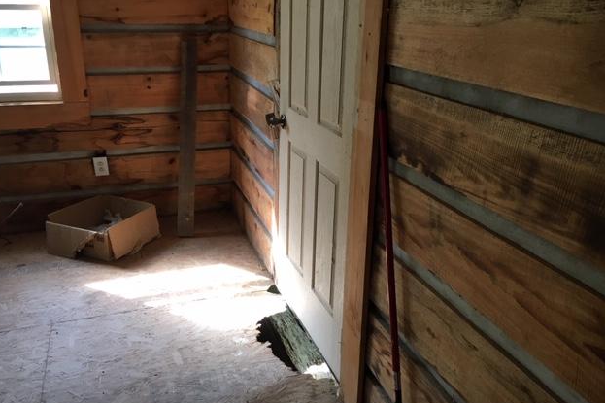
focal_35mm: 31
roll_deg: -0.2
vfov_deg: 42.3
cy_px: 185
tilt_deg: -18.4
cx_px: 296
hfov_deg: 60.3
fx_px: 521
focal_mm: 4.15
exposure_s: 1/30
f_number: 2.2
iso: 32
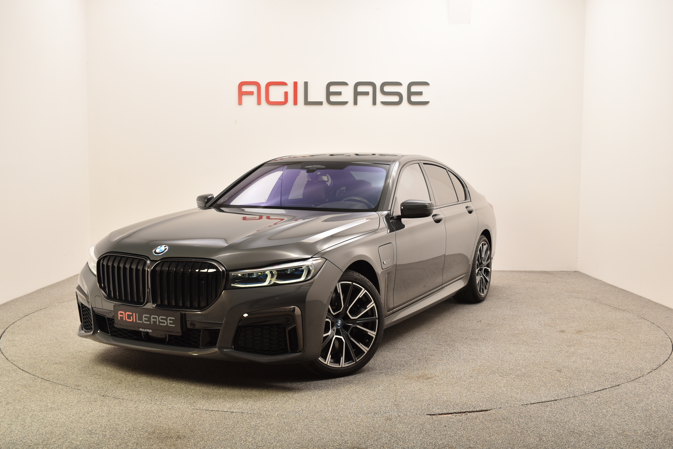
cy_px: 224
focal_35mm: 39
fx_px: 729
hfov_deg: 49.5
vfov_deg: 34.2
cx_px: 336
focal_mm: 26
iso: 100
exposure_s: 1/200
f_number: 7.1
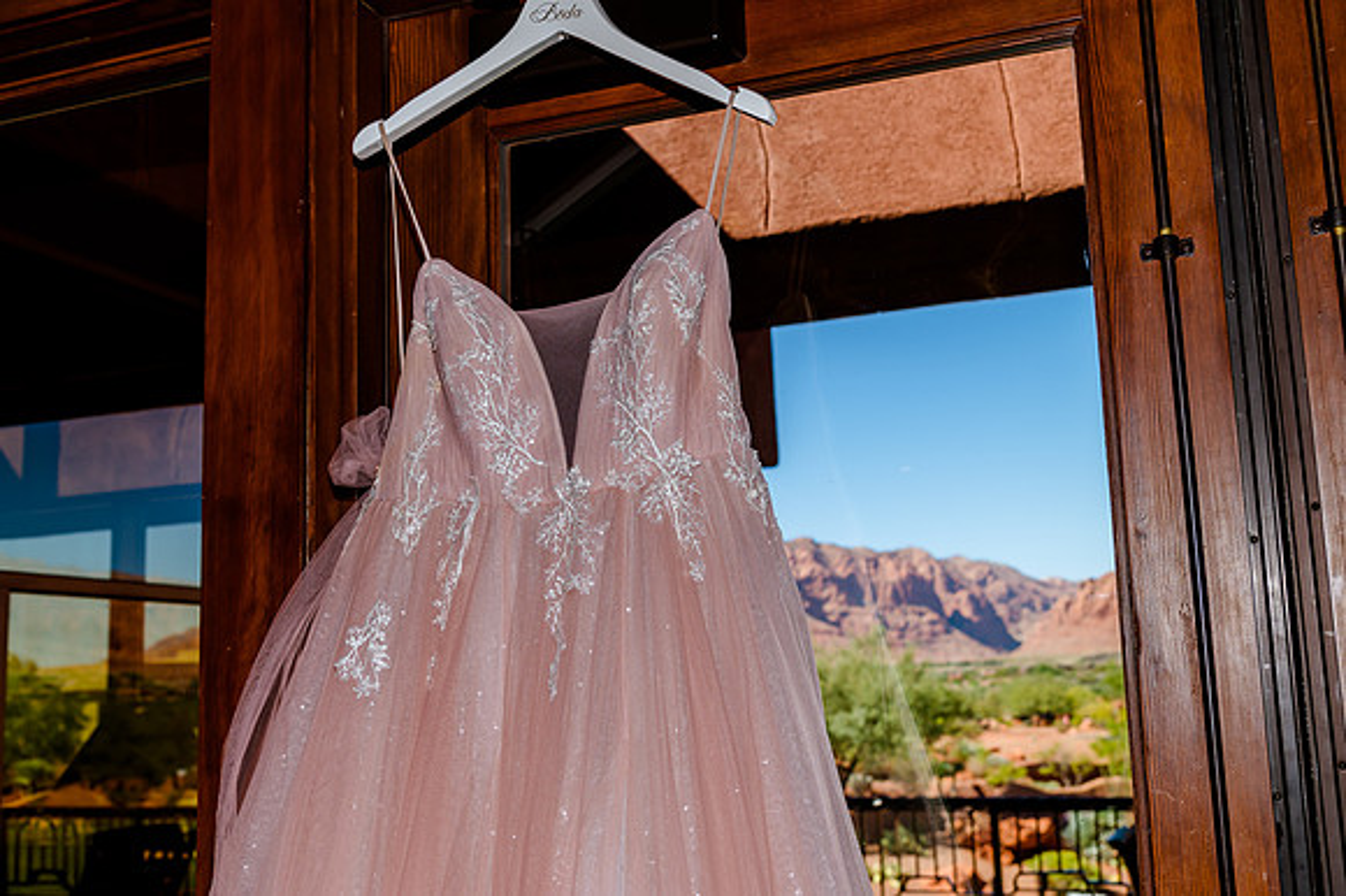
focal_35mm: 38
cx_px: 673
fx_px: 1420
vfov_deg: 35.0
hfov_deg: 50.7
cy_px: 448
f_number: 6.3
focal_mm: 38
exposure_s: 1/320
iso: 200
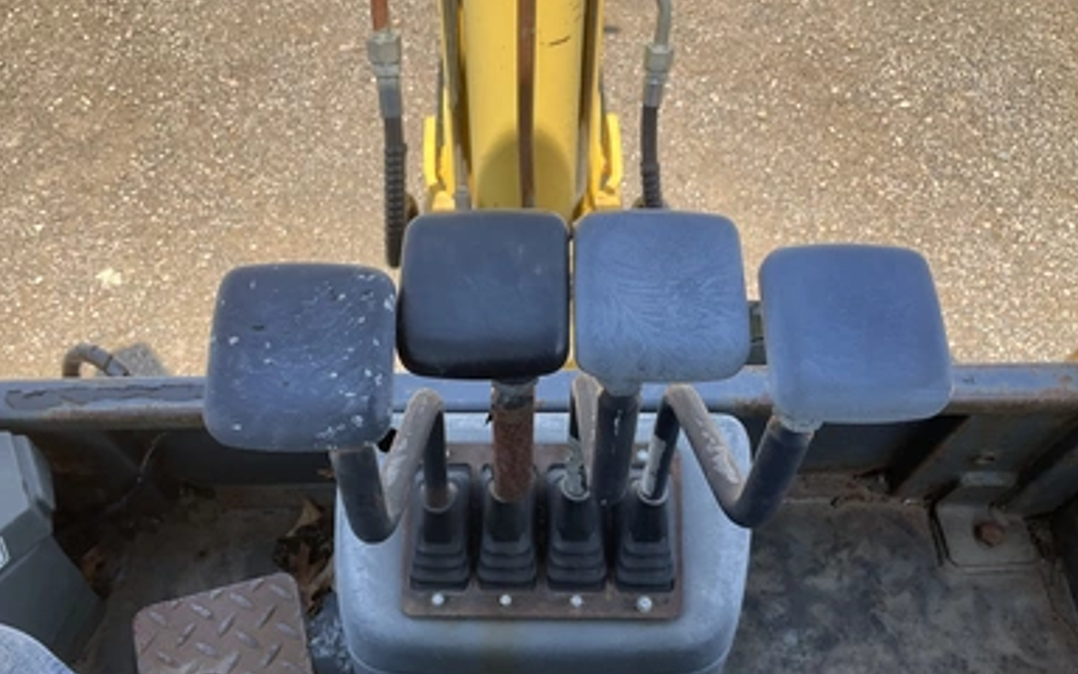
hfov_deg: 59.7
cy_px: 393
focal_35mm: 32
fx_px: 940
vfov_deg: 39.3
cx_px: 536
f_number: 1.8
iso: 25
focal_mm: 3
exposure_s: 1/428
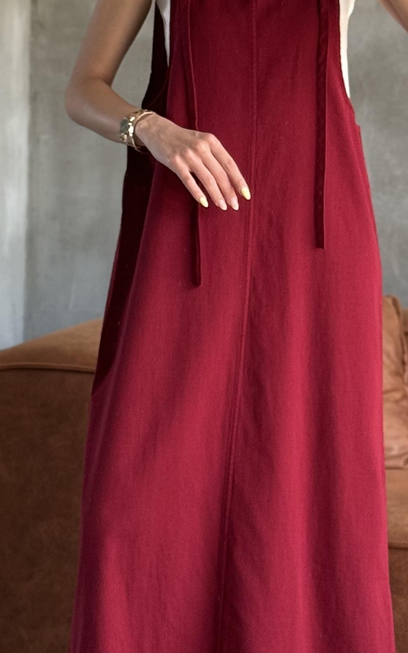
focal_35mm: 131
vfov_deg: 15.9
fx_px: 2330
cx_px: 259
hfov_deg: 10.0
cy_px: 156
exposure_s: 1/60
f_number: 1.78
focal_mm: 6.76
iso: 100
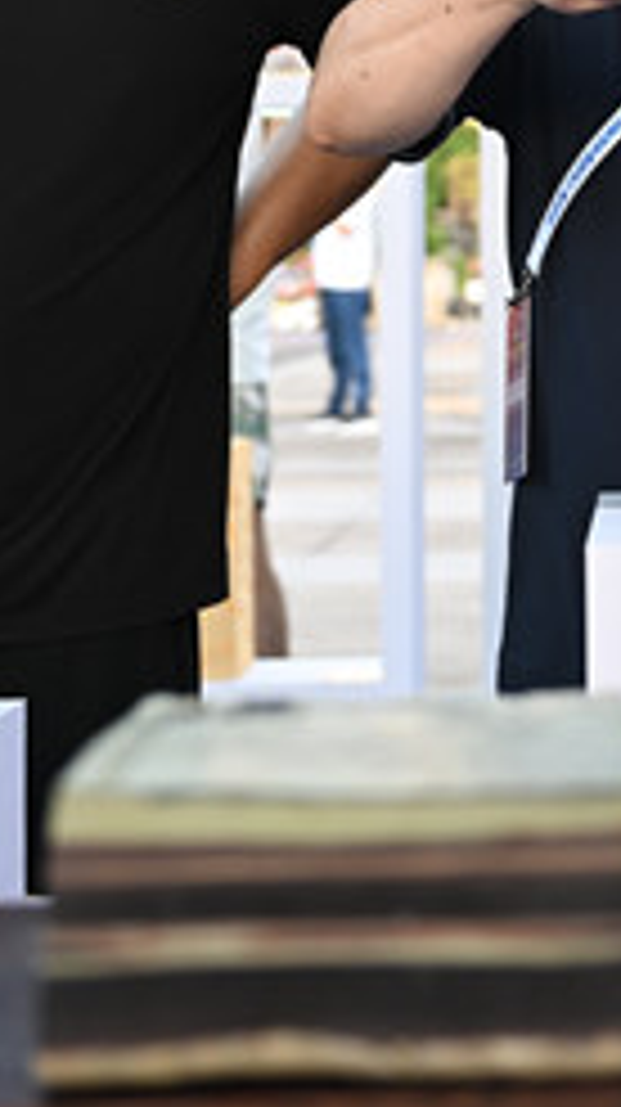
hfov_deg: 9.9
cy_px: 65
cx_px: 963
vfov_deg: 17.9
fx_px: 3453
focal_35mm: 118
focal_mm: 34.5
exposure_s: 1/125
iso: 160
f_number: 3.2
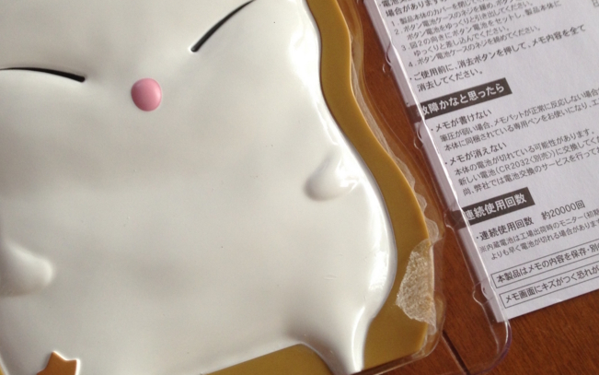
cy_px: 97
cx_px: 267
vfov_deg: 23.3
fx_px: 898
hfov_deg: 36.9
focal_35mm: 55
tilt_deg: -70.3
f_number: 2.4
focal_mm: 4.12
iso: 50
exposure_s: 1/30
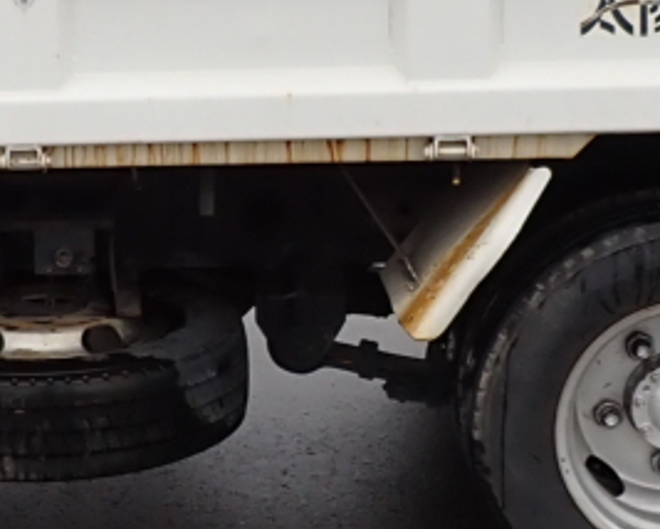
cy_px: 54
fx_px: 2287
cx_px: 49
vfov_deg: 13.1
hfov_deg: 16.2
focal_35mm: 117
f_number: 2.8
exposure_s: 1/100
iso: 100
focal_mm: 4.5
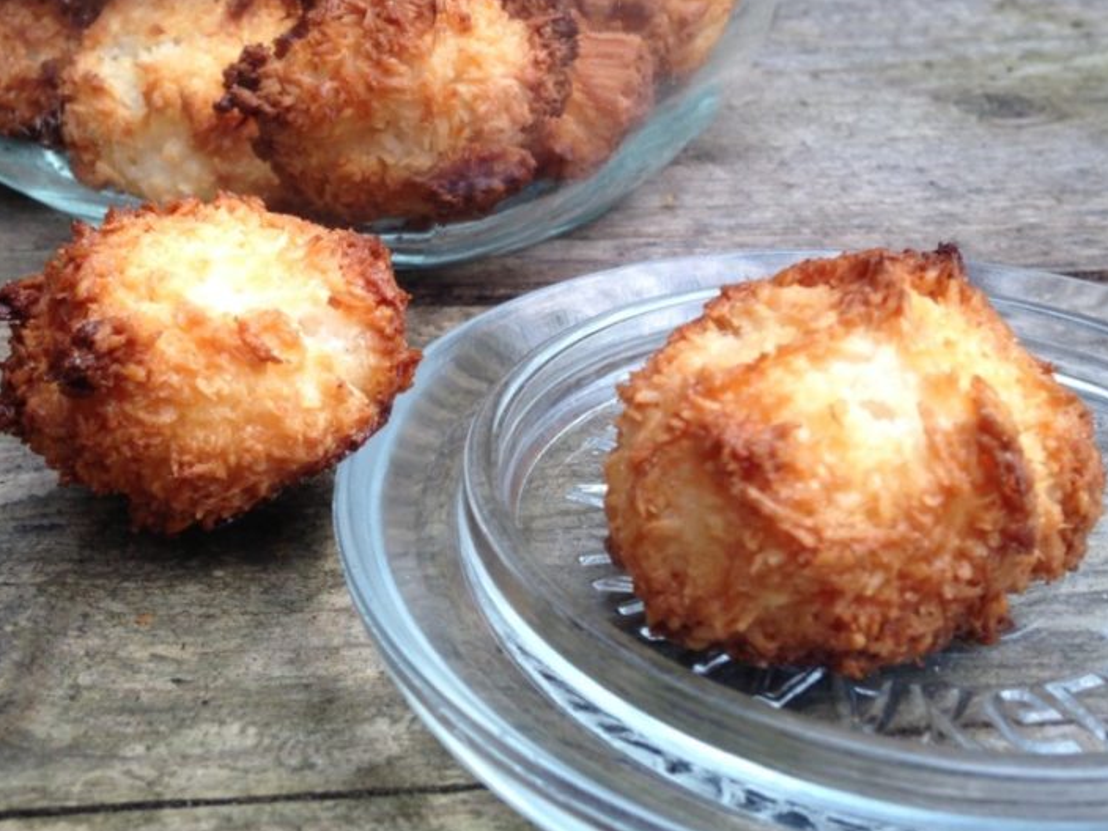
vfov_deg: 30.0
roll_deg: +0.7
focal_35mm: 48
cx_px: 472
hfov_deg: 39.6
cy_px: 261
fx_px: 1536
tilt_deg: -26.3
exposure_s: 1/60
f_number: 2.4
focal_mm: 4.12
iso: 50
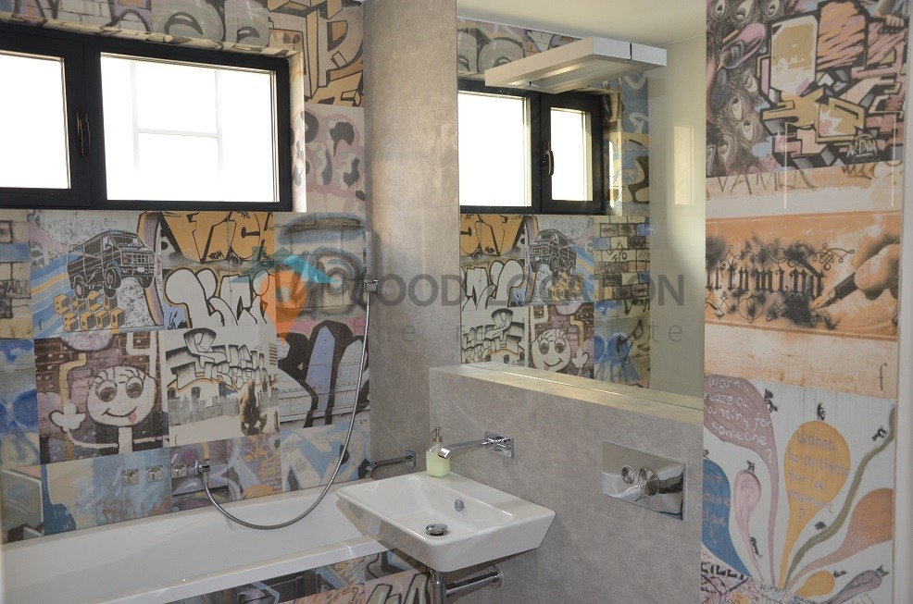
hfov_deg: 57.3
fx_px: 835
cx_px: 456
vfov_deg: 39.8
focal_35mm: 33
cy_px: 302
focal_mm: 22
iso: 500
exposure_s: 1/60
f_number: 4
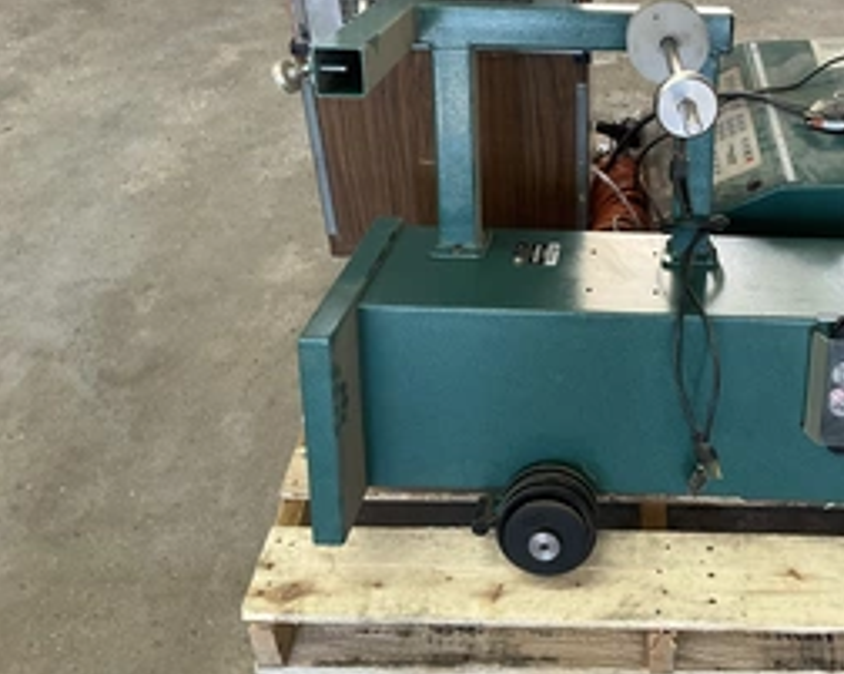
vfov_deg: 33.1
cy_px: 225
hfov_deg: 40.0
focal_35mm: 45
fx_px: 1123
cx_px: 640
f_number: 1.8
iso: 125
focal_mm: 3
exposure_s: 1/60
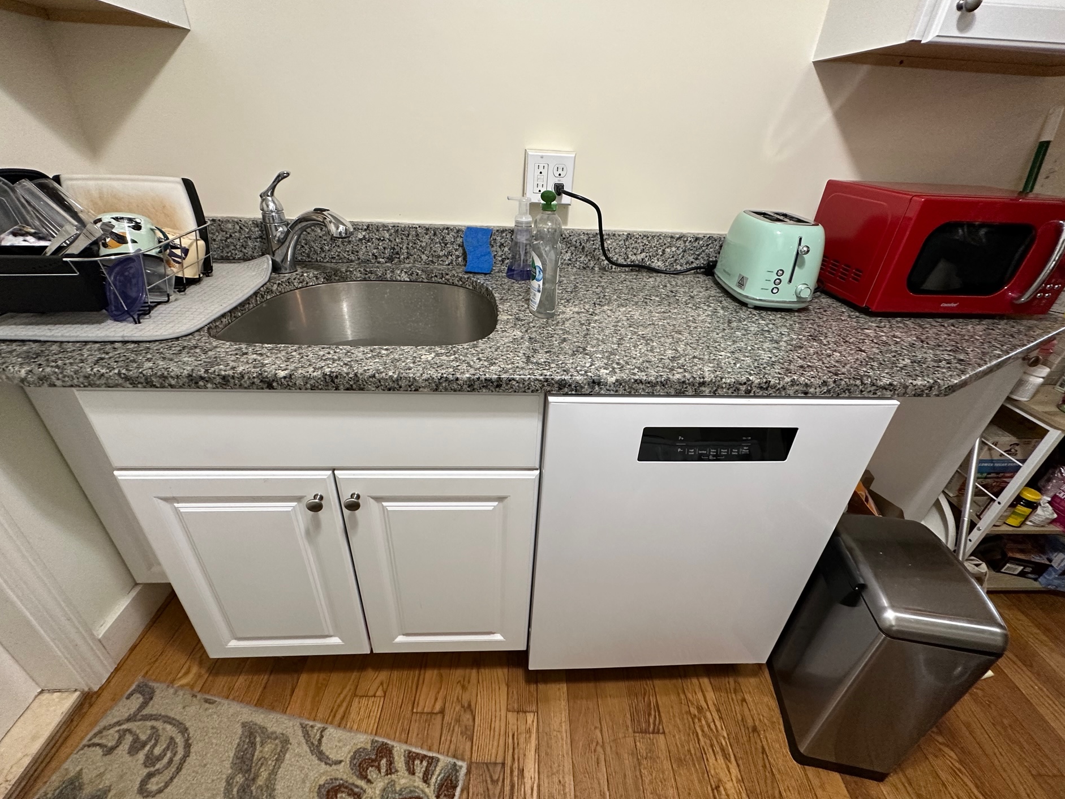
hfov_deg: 98.2
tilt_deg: -29.6
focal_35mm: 15
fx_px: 461
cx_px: 525
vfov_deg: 81.7
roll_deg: -2.3
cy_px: 386
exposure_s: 1/60
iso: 250
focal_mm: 2.22
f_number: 2.2
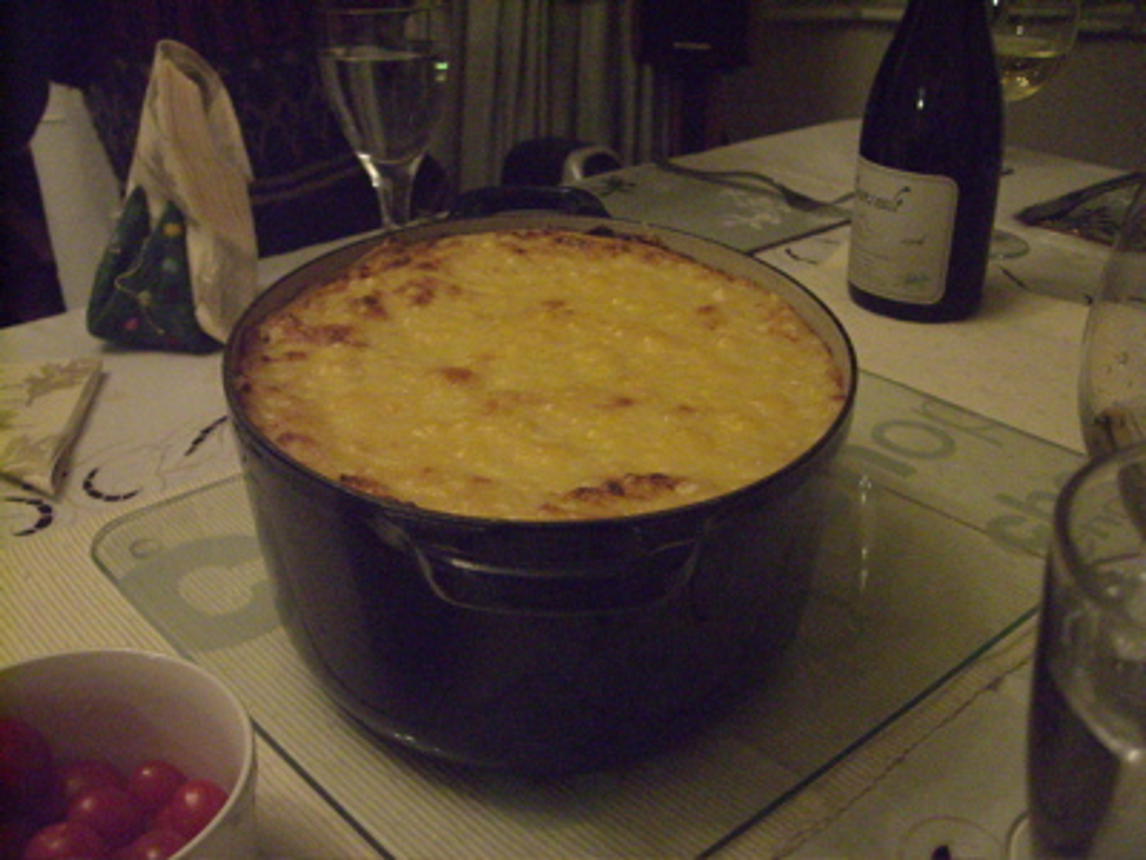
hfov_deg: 49.0
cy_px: 430
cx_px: 573
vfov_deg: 37.7
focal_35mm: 38
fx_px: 1258
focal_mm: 6.2
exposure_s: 1/60
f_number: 2.7
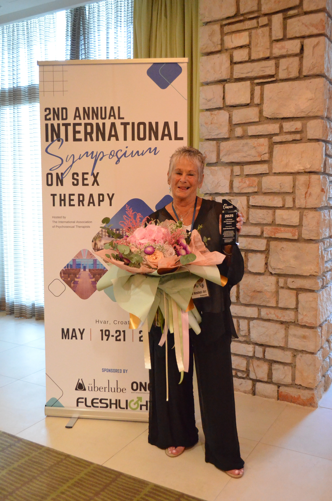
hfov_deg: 36.7
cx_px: 166
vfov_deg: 53.2
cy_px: 250
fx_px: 500
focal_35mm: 36
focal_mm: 24
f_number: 4
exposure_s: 1/200
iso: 6400
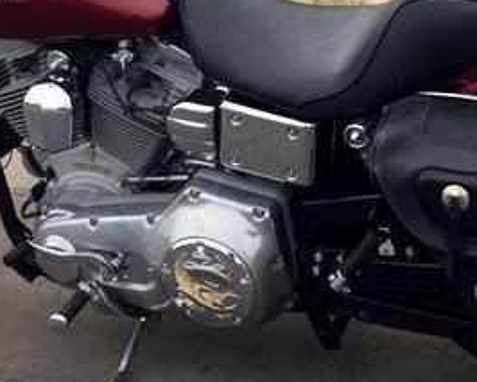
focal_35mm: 68
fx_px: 960
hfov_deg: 27.9
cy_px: 4
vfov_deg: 21.7
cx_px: 276
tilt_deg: -14.3
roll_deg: +2.0
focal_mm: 4.15
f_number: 2.2
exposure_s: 1/60
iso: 32
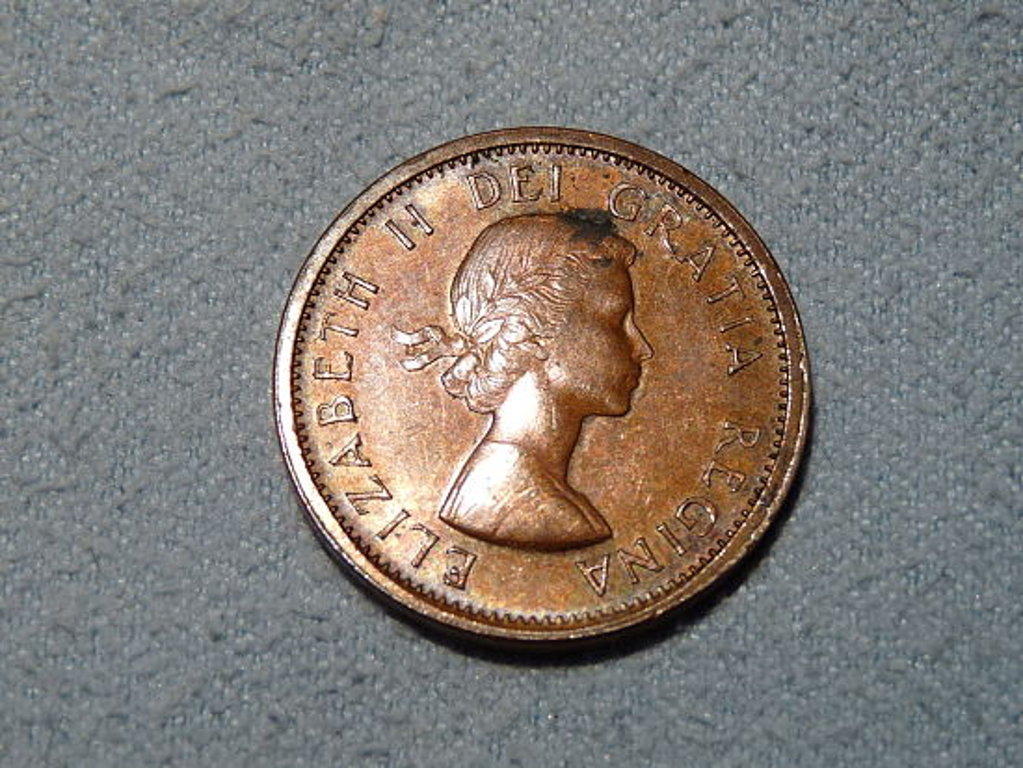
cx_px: 512
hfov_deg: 13.8
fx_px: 4228
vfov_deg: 10.4
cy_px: 384
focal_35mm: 143
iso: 100
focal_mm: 14.4
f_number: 3.4
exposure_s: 1/40
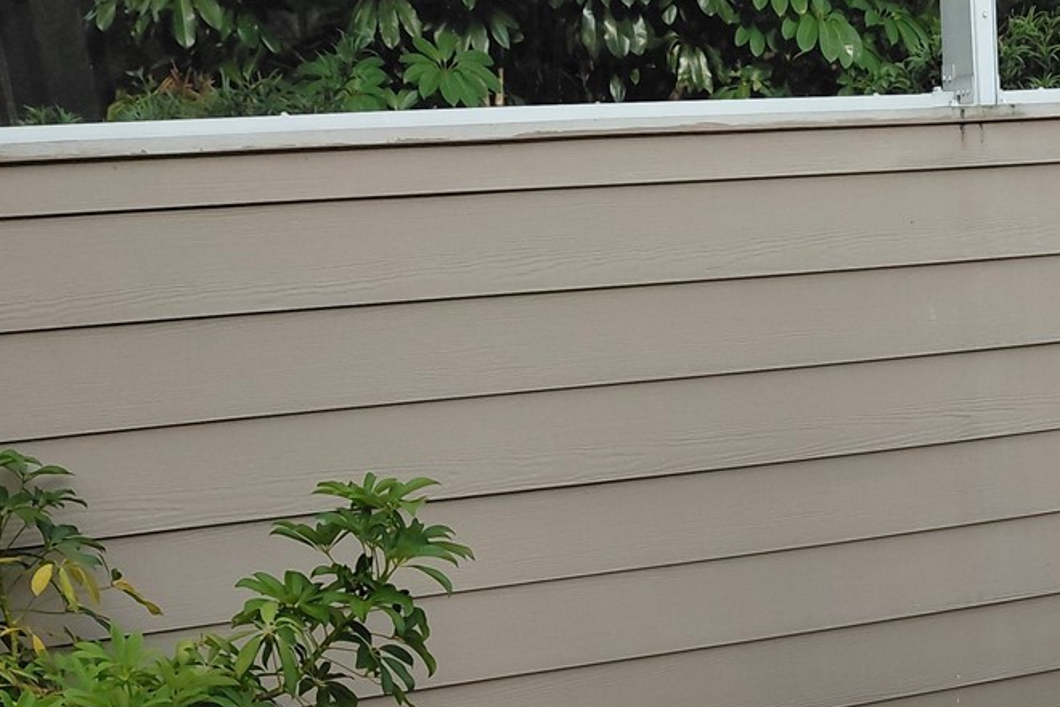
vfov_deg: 19.8
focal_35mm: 63
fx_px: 1855
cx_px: 951
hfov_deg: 30.5
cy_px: 932
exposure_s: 1/278
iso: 50
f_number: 1.8
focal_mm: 4.69
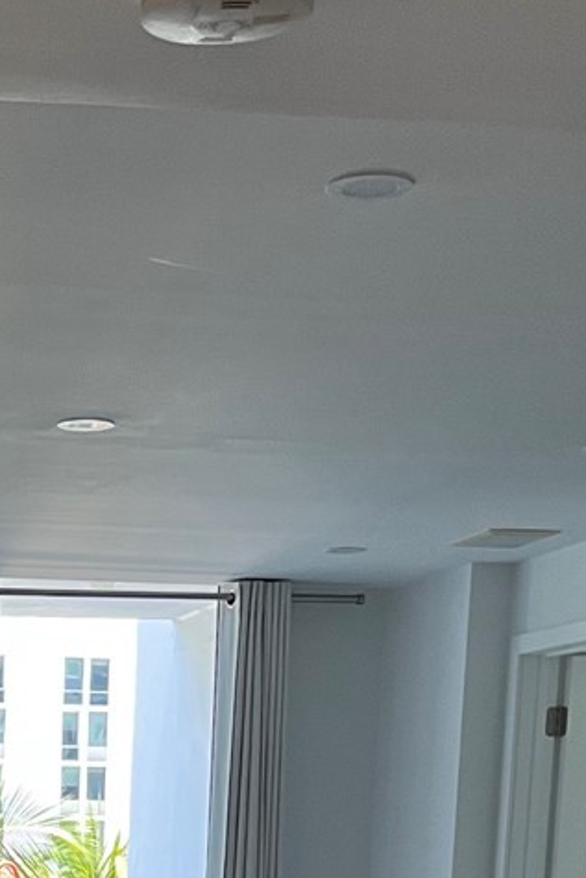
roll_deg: -0.9
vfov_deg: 19.5
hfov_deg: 14.7
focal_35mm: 91
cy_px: 1322
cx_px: -46
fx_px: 2220
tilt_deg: -10.0
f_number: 1.6
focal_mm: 5.1
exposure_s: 1/60
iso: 125
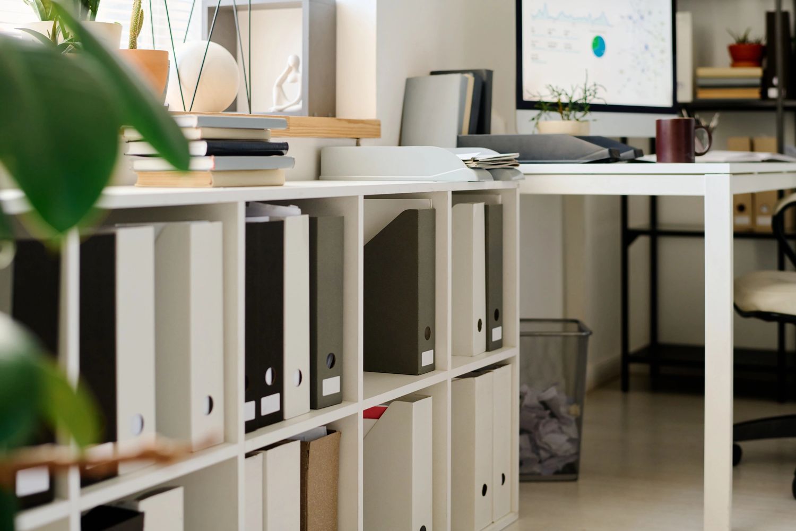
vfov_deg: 23.4
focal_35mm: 58
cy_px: 266
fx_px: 1282
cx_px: 398
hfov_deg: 34.5
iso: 800
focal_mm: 58
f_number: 3.2
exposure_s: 1/200
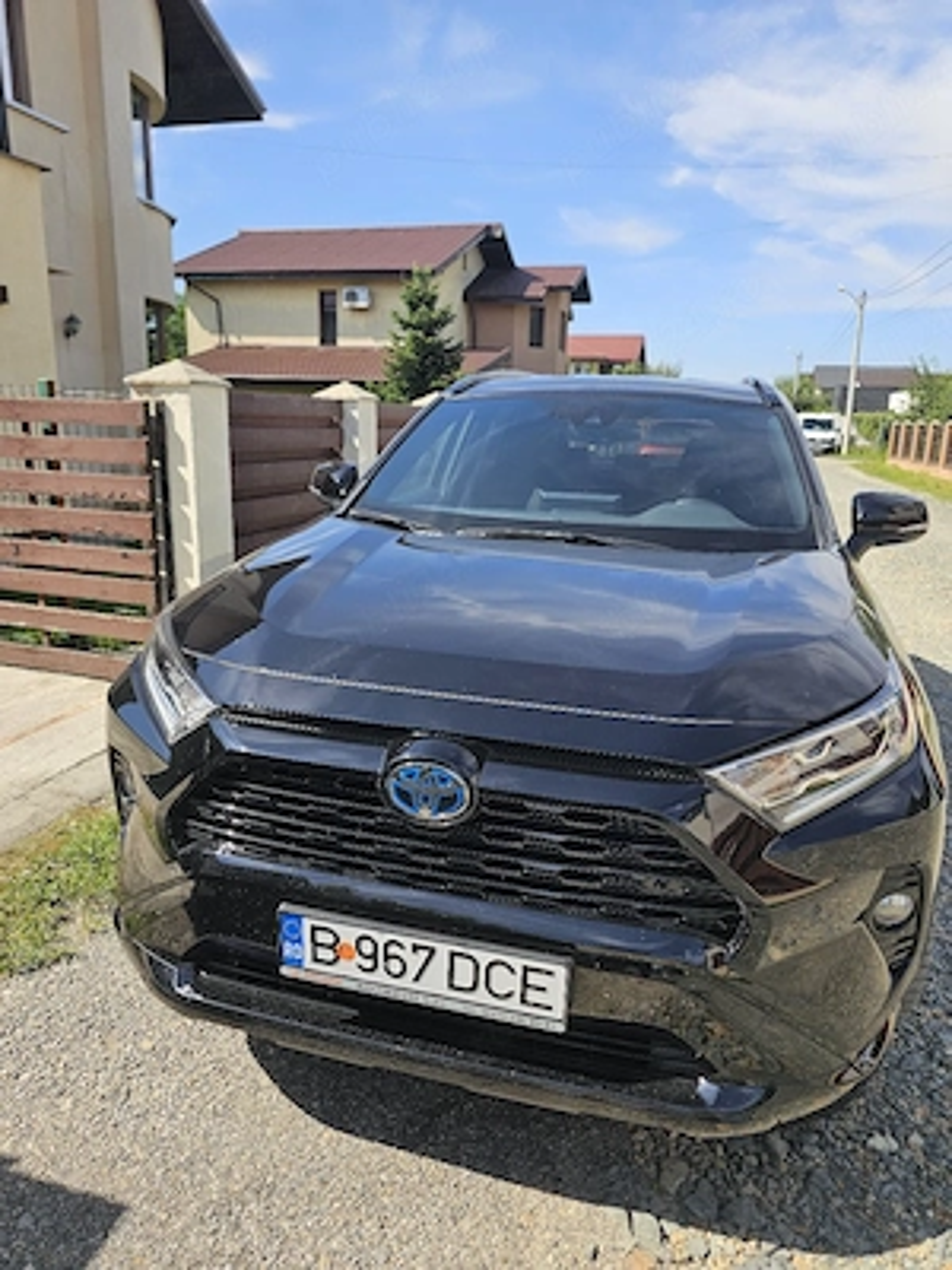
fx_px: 843
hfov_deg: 58.9
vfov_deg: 73.9
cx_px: 476
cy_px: 635
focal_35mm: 23
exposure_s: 1/476
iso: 10
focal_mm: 6.3
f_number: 1.7
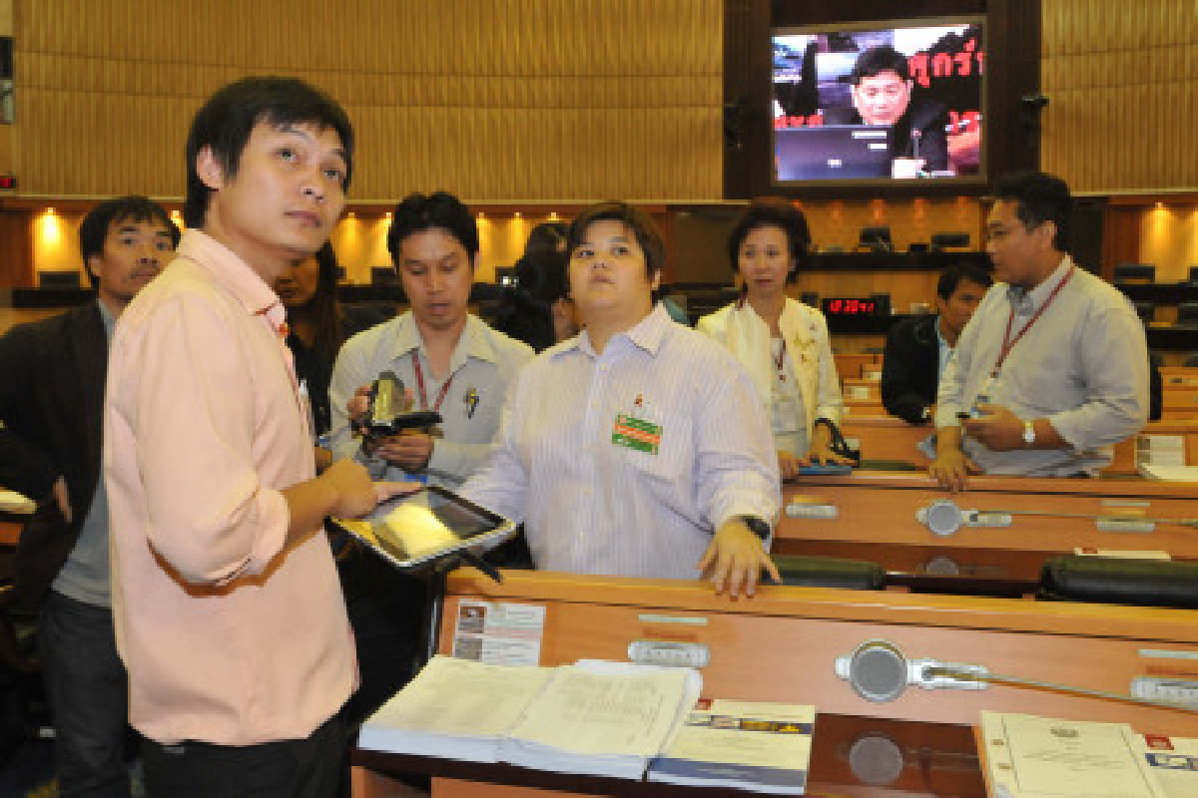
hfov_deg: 53.1
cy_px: 399
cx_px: 599
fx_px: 1198
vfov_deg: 36.9
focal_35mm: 36
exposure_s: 1/100
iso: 1600
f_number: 3.5
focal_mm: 24
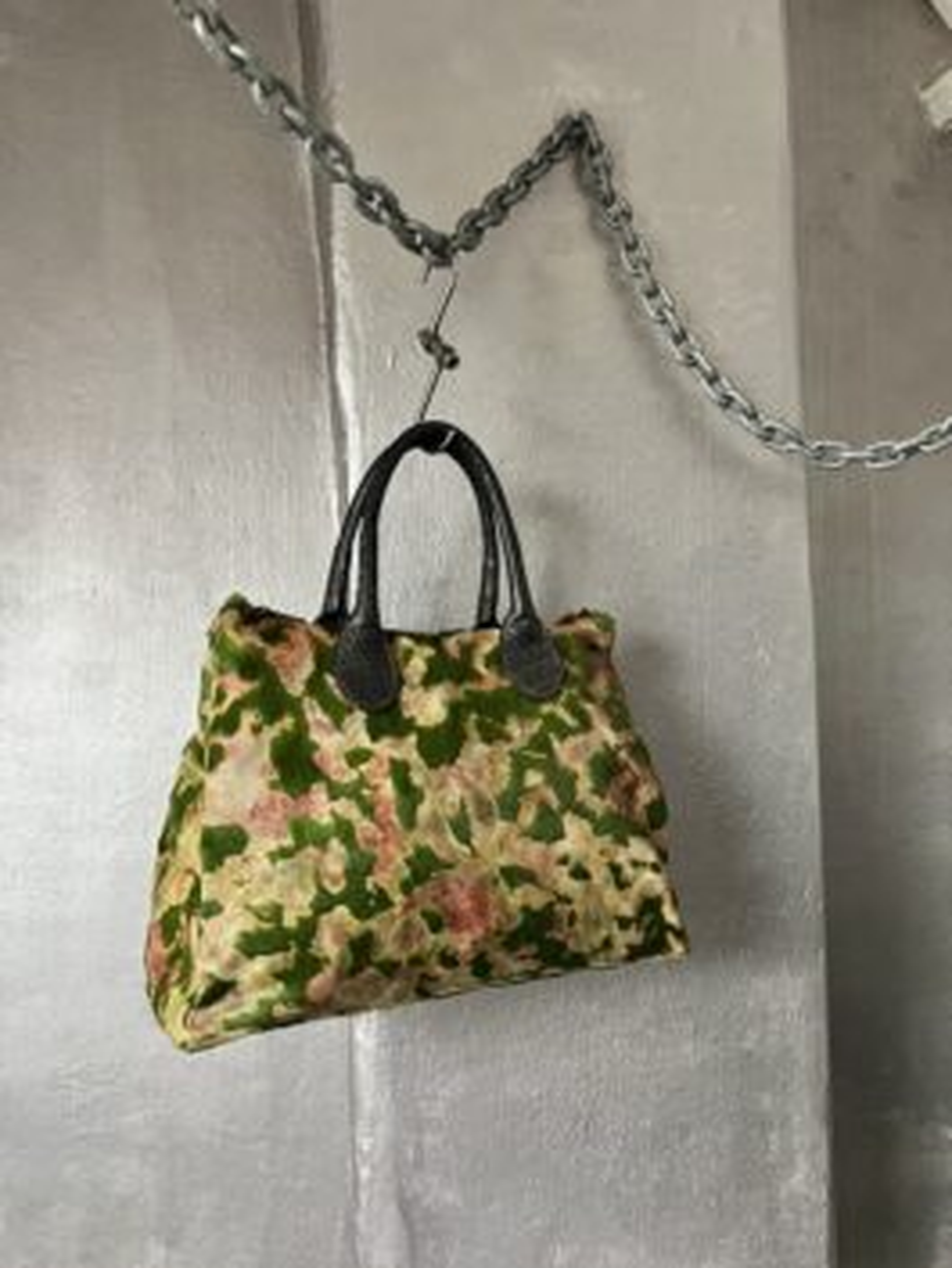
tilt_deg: +0.7
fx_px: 953
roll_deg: -0.2
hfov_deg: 53.1
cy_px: 634
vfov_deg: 67.3
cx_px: 476
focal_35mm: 26
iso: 400
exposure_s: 1/60
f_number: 1.5
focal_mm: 5.7
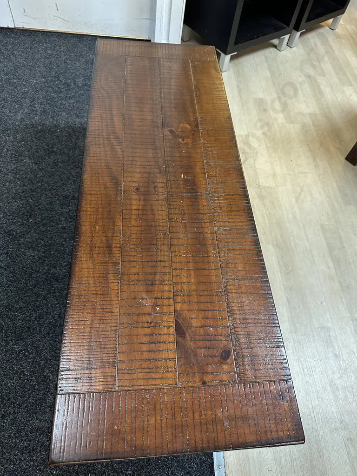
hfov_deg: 56.8
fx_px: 330
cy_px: 238
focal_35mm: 24
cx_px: 178
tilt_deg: -57.1
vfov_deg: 71.6
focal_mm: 6.86
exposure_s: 1/50
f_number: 1.78
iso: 320
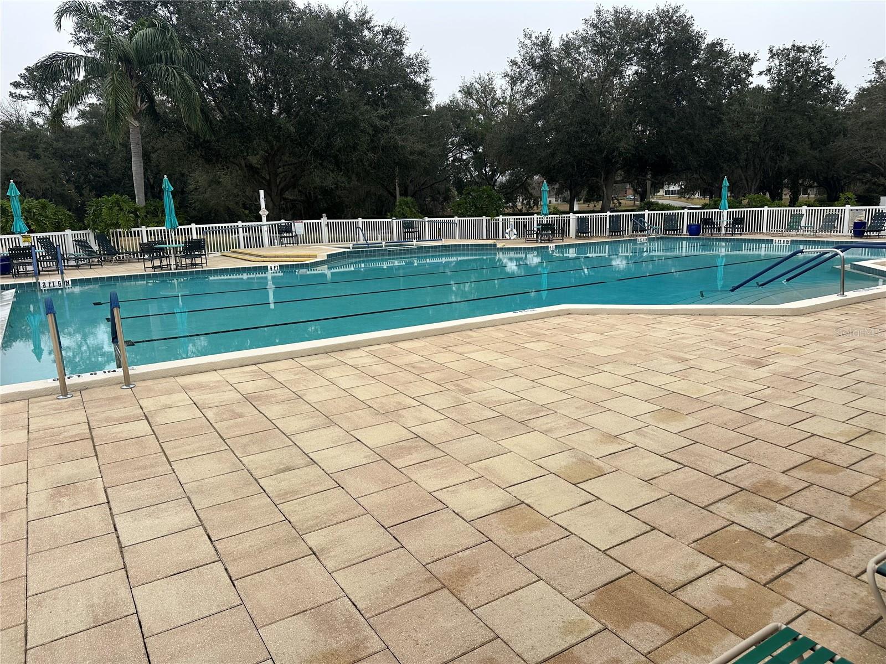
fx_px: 614
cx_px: 443
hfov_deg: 71.6
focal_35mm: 24
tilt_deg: -9.5
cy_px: 332
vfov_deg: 56.8
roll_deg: +1.8
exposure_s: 1/2732
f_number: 1.78
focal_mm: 6.86
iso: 80
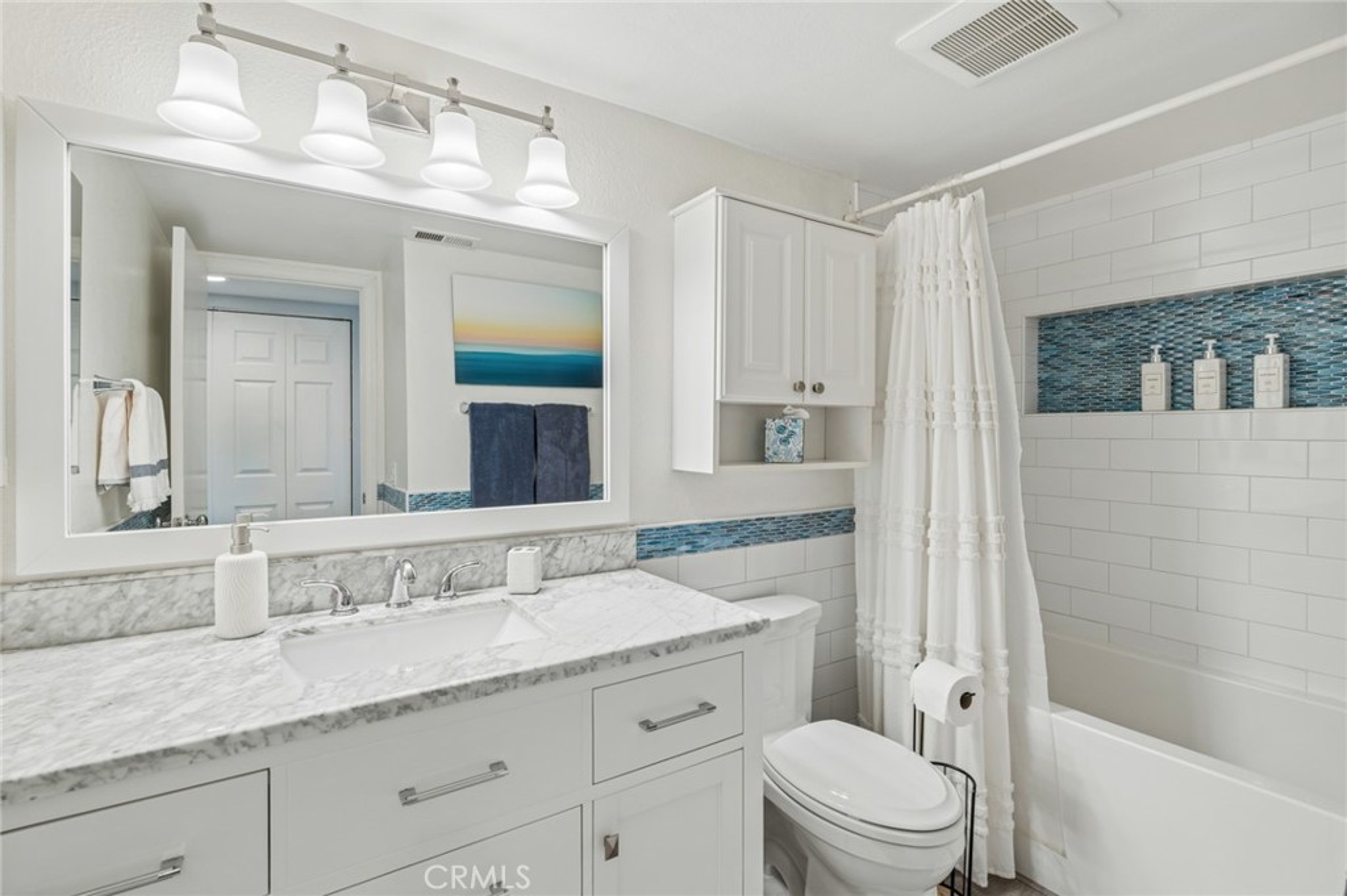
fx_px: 598
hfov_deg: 96.8
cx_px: 674
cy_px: 448
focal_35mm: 16
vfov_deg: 73.7
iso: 160
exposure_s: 1/13
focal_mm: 16
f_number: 8
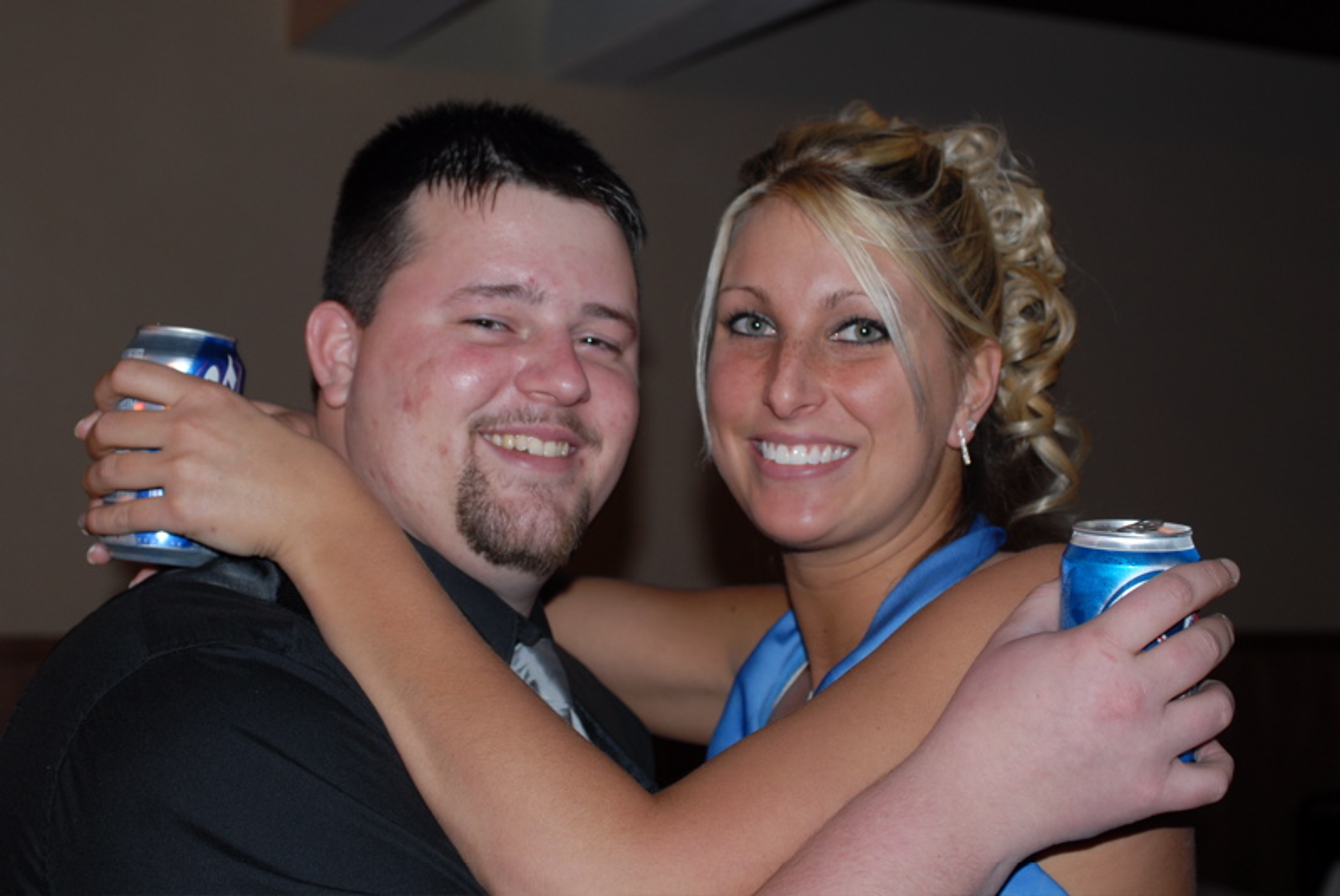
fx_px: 1956
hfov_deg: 37.8
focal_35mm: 52
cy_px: 448
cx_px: 670
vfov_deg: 25.8
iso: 200
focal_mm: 35
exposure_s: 1/30
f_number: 4
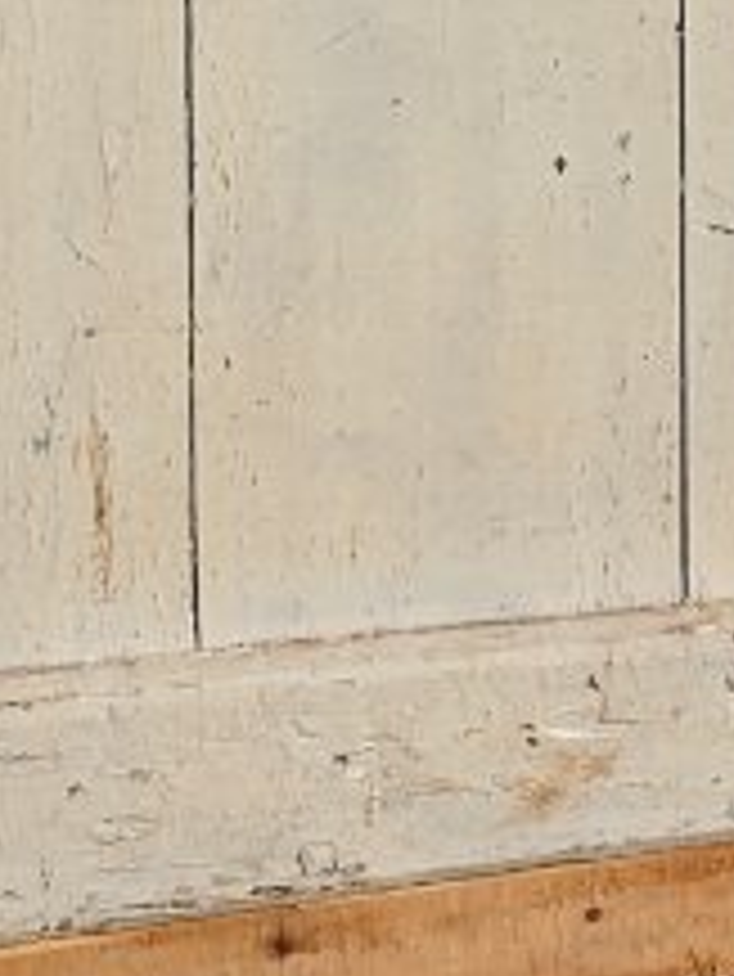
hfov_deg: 10.3
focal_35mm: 144
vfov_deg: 11.0
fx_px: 4067
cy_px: -1565
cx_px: 468
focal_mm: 4.3
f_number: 2.4
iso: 50
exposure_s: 1/2066
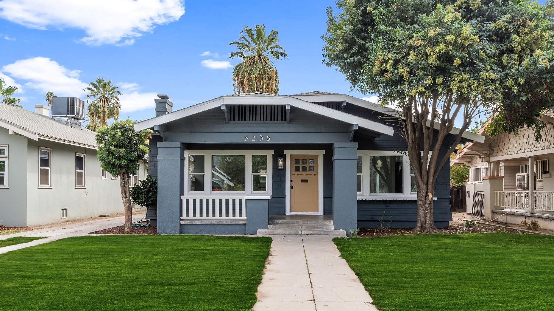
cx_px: 284
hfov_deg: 66.1
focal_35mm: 29
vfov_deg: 40.0
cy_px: 186
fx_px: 426
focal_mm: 18
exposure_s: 1/50
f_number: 11
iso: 100
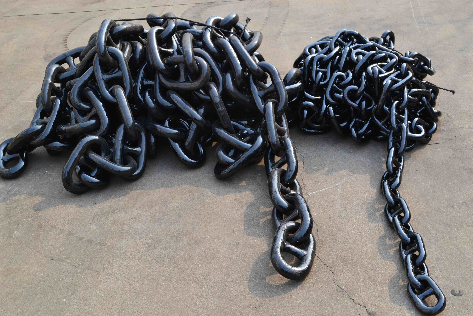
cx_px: 236
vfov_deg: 28.1
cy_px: 158
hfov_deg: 41.1
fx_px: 631
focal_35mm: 48
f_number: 9
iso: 200
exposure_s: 1/125
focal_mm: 32
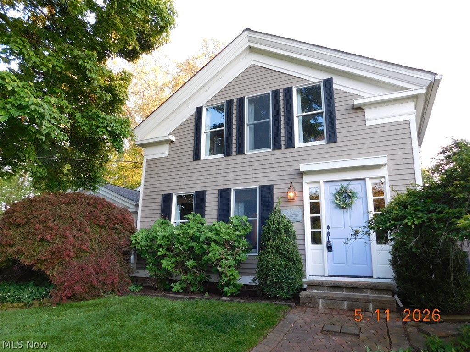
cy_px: 176
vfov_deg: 58.9
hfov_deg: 73.9
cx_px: 235
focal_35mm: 23
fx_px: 312
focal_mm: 4
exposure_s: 1/50
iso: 125
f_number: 3
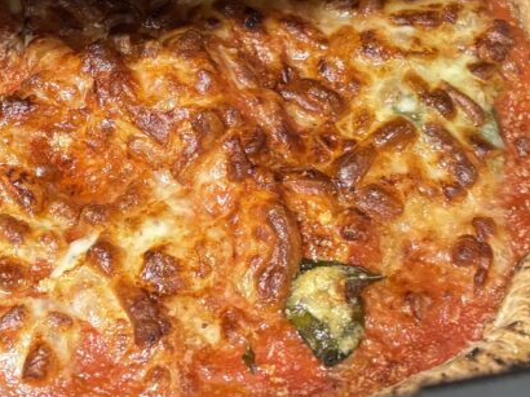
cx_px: 101
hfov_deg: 29.1
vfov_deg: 22.0
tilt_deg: -49.1
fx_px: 995
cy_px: 39
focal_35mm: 65
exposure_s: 1/33
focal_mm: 5.96
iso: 500
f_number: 1.6
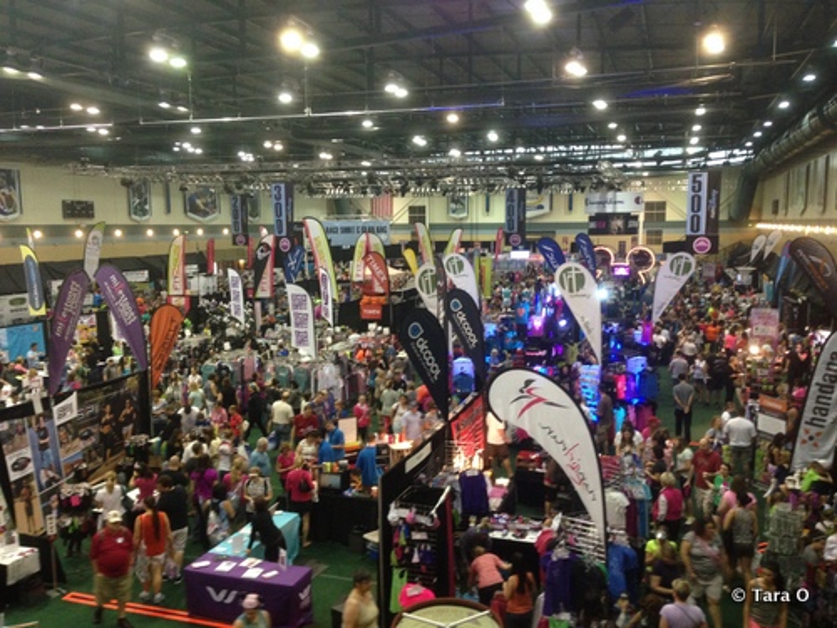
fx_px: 798
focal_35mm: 33
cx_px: 418
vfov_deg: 42.9
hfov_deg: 55.4
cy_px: 314
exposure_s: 1/20
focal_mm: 4.12
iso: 160
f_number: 2.4
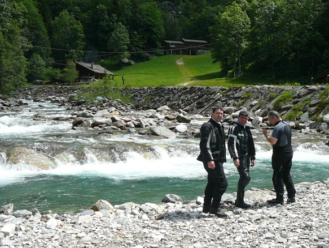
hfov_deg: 39.2
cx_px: 218
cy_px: 130
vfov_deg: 30.3
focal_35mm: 48
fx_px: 456
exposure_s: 1/1000
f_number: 2.8
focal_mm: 5.2
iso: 80
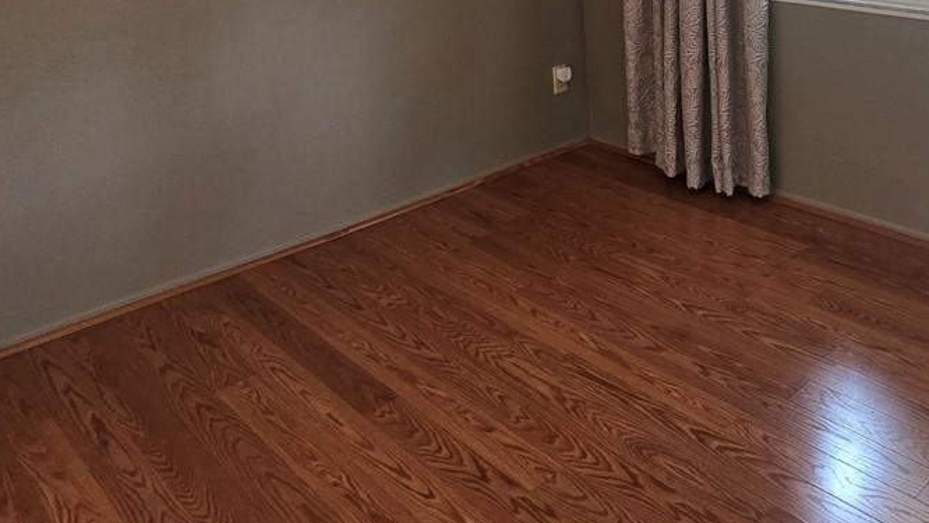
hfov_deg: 55.2
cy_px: -92
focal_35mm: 34
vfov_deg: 30.0
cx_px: 697
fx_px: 838
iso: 125
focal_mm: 2.2
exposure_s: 1/60
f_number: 2.2
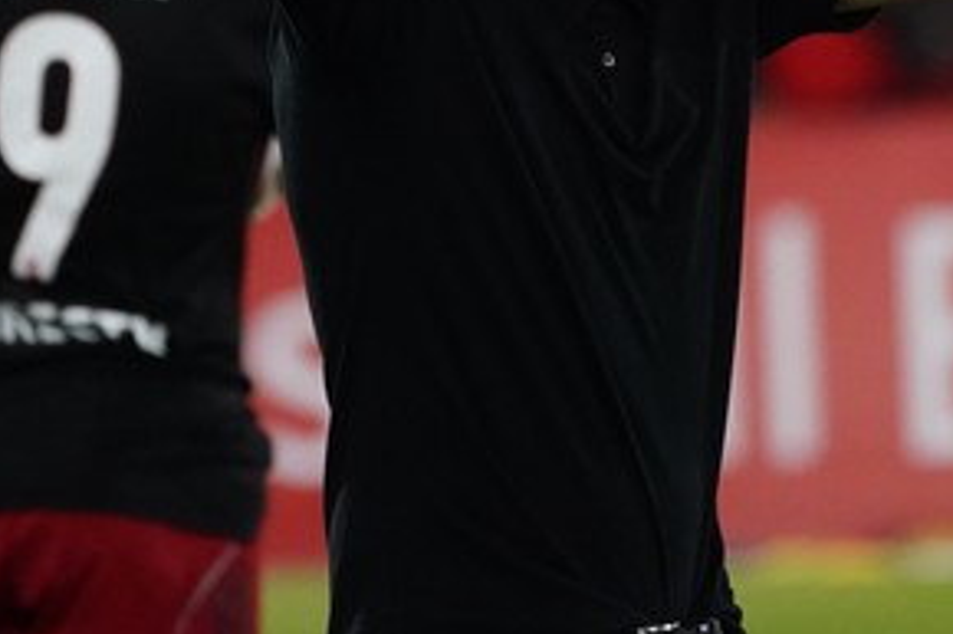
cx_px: 565
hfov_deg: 2.1
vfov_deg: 1.4
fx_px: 26271
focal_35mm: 993
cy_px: -23
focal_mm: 400
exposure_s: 1/1600
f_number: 6.3
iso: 8000
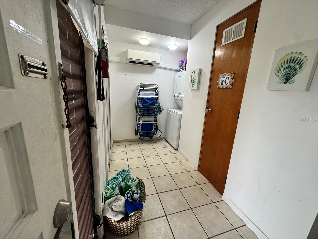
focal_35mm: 14
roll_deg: -3.3
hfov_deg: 102.1
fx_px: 129
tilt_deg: -13.7
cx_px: 159
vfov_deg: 85.7
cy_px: 120
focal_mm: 2.22
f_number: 2.2
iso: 200
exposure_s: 1/60
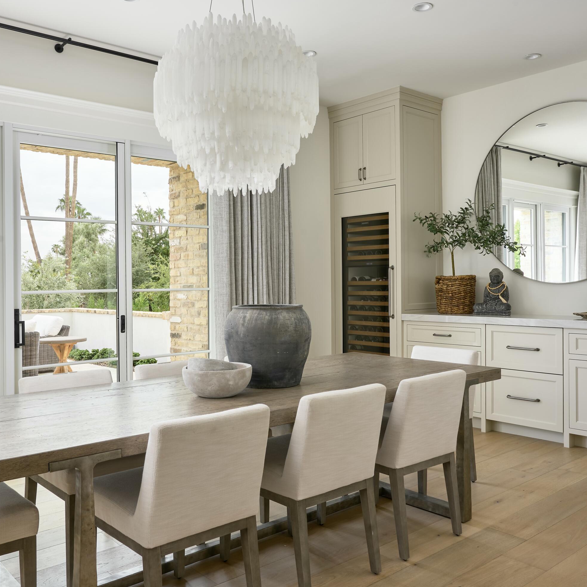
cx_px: 252
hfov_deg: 52.4
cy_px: 294
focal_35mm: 31
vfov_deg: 52.5
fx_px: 595
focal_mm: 24
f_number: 10
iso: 250
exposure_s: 1/80
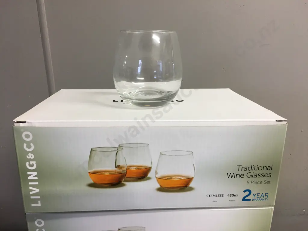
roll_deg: -0.9
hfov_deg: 61.7
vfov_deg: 48.2
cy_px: 116
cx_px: 154
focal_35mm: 29
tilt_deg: -15.4
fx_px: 258
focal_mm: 4.15
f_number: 2.2
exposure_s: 1/33
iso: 64
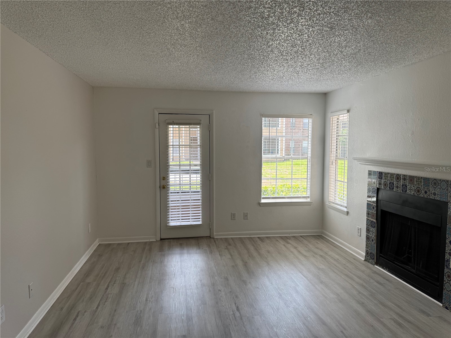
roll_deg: +0.1
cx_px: 226
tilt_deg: -5.7
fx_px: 313
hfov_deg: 71.6
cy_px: 169
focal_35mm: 24
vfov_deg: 56.8
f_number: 1.78
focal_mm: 6.76
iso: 80
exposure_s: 1/294
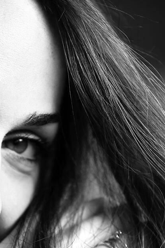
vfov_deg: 5.1
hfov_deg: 3.4
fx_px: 2769
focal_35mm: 403
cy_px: 262
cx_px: -9
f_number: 1.4
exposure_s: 1/250
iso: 100
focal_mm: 105
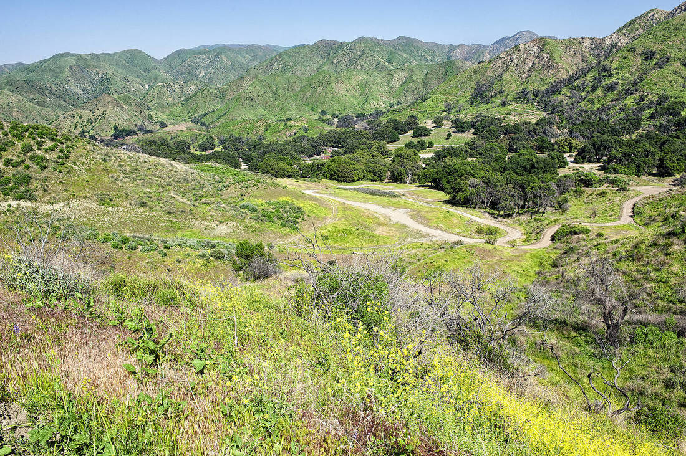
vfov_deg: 46.3
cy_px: 228
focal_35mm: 28
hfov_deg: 65.5
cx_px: 343
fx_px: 533
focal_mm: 28
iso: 400
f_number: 11
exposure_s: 1/500
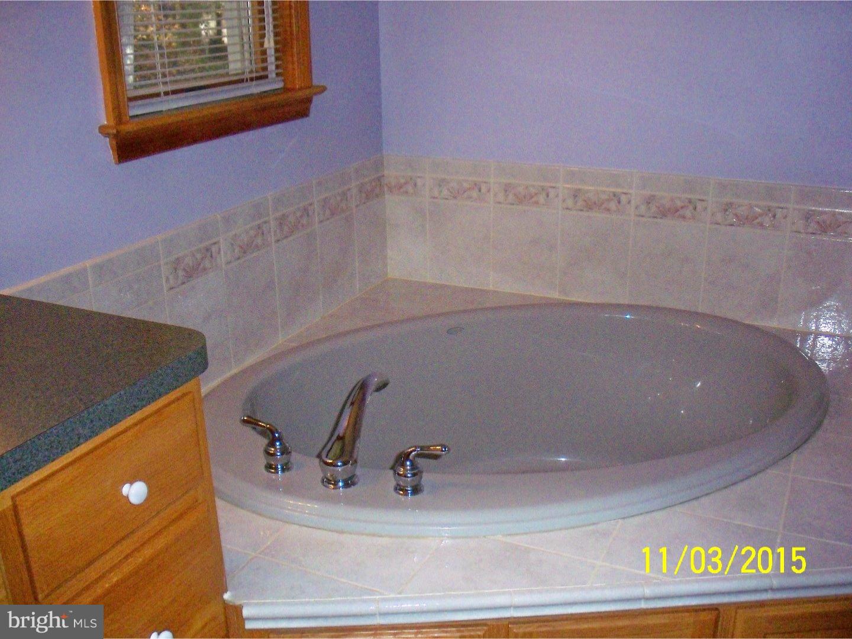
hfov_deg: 49.0
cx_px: 426
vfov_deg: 37.7
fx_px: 935
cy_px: 320
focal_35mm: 38
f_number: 3.5
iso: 200
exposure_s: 1/250
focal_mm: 6.3
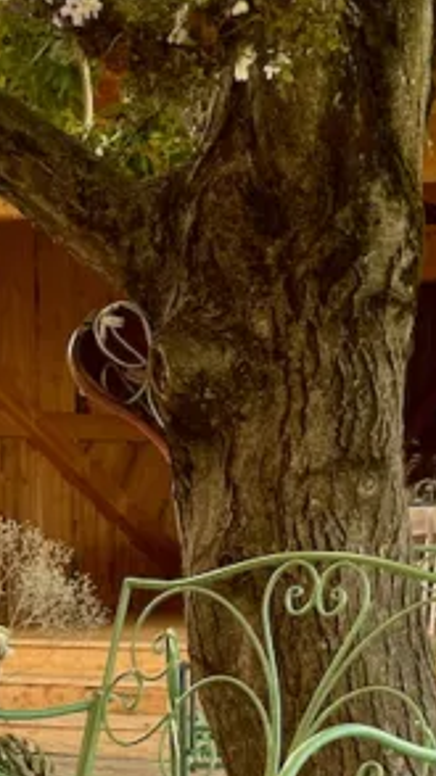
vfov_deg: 22.3
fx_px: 1956
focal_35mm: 95
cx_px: 169
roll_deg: +0.6
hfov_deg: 12.7
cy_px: 583
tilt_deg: -1.1
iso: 32
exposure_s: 1/127
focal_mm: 5.1
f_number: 1.6
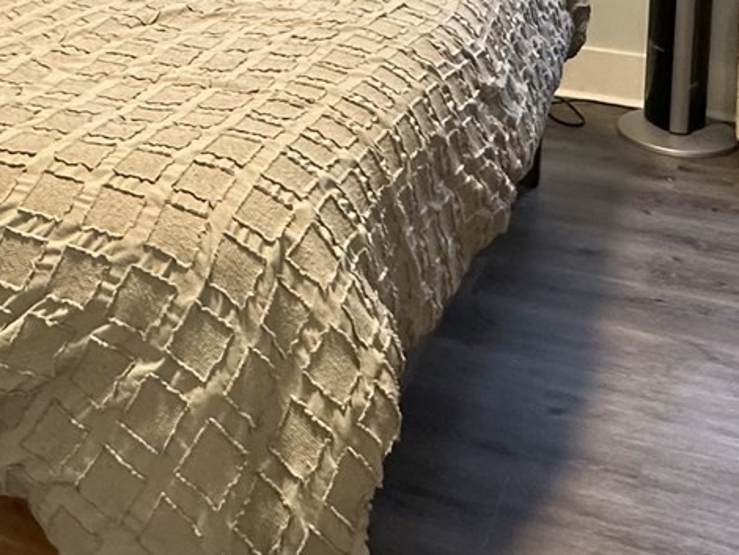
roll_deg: -0.5
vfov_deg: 21.5
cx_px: 222
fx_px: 1303
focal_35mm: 61
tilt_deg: -7.3
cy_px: -187
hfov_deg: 31.3
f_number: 2.2
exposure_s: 1/60
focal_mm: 2.22
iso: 250
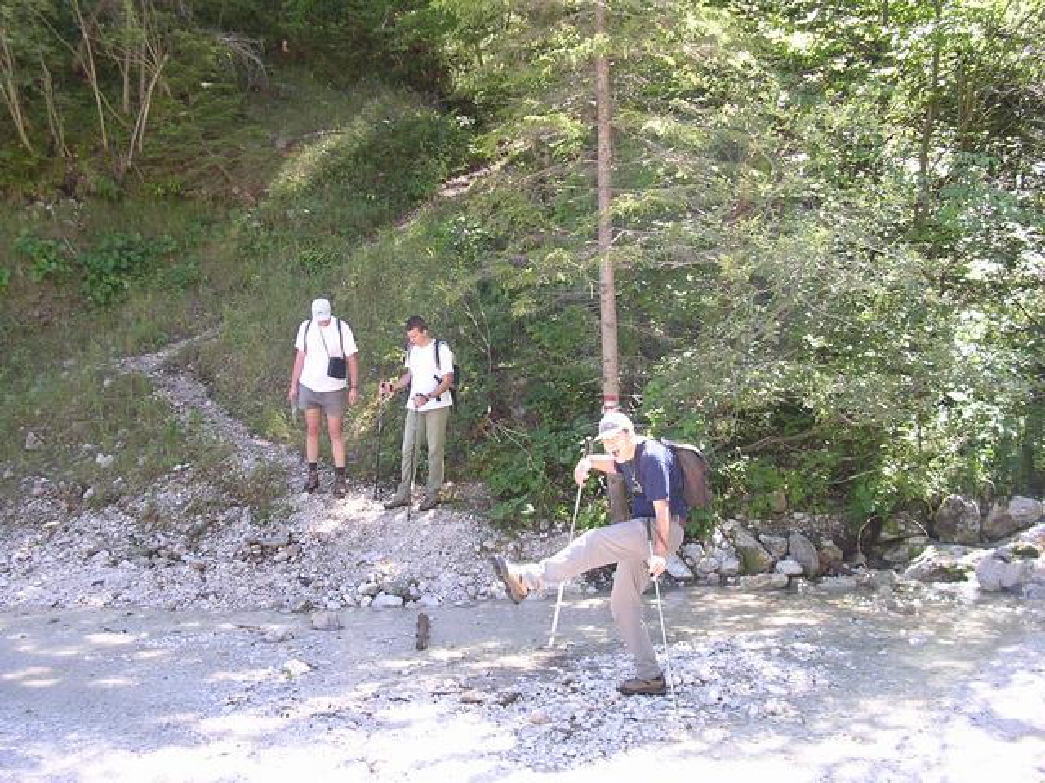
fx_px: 1147
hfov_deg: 49.0
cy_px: 392
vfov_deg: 37.7
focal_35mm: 38
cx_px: 522
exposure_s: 1/50.1
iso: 100
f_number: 2.8
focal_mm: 5.8
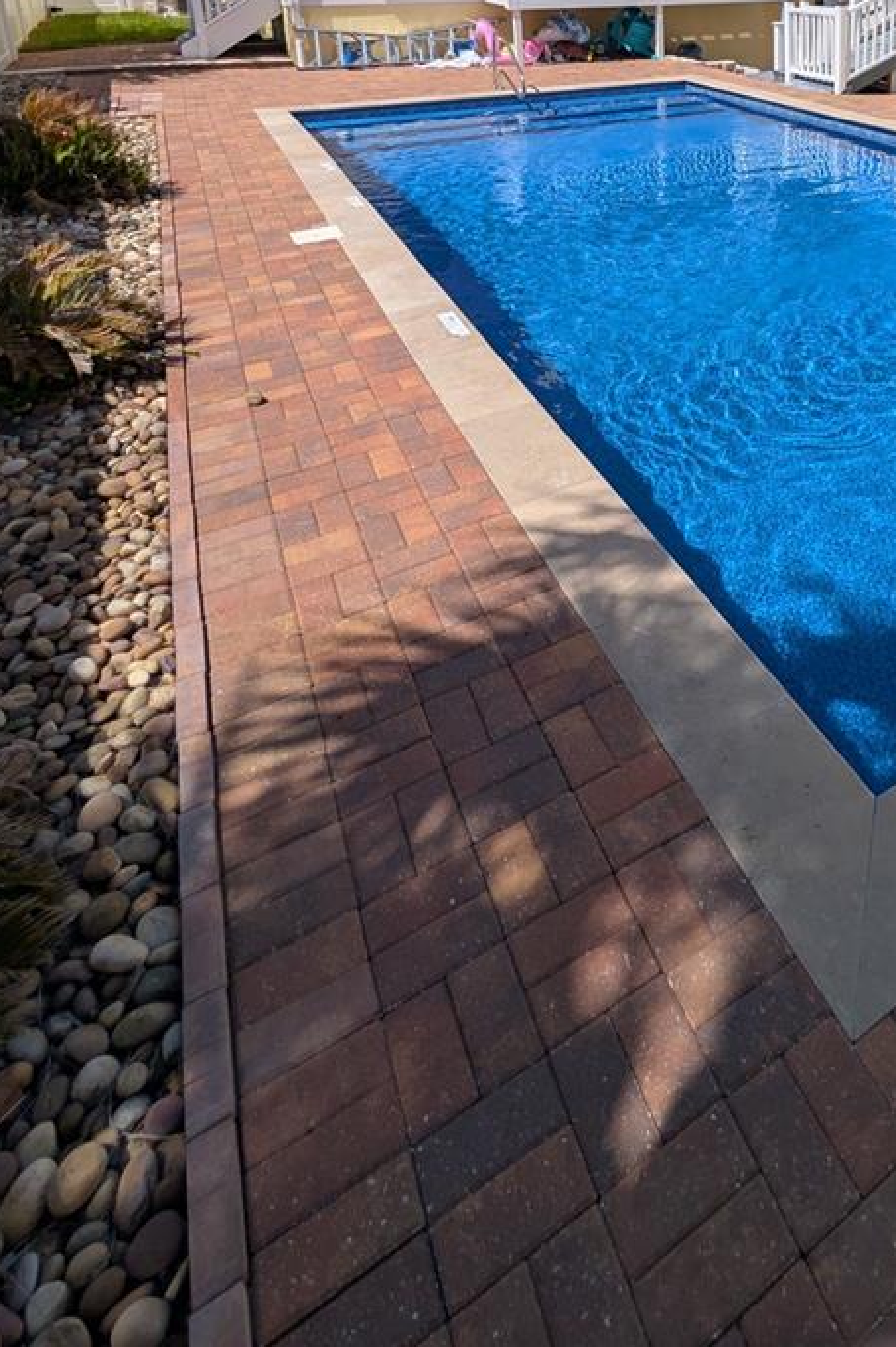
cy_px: 166
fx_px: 822
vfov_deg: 66.5
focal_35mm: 22
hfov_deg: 51.4
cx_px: 784
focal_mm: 2.02
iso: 55
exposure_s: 1/4902
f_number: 1.7
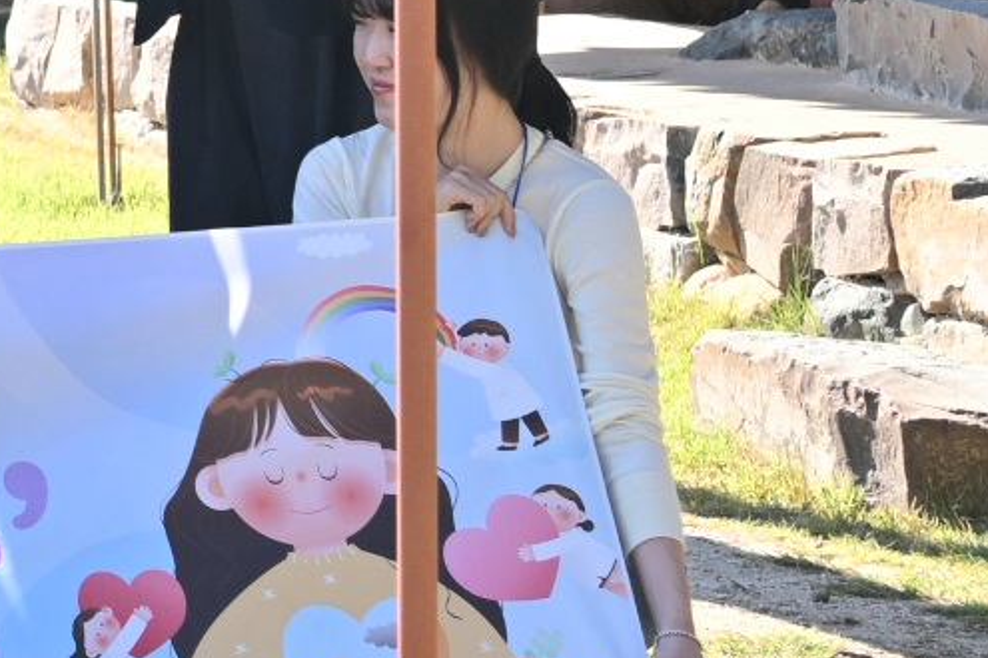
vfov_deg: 6.0
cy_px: -810
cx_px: -1295
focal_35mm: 219
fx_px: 6017
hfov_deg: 8.6
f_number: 5
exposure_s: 1/323
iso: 125
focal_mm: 33.5
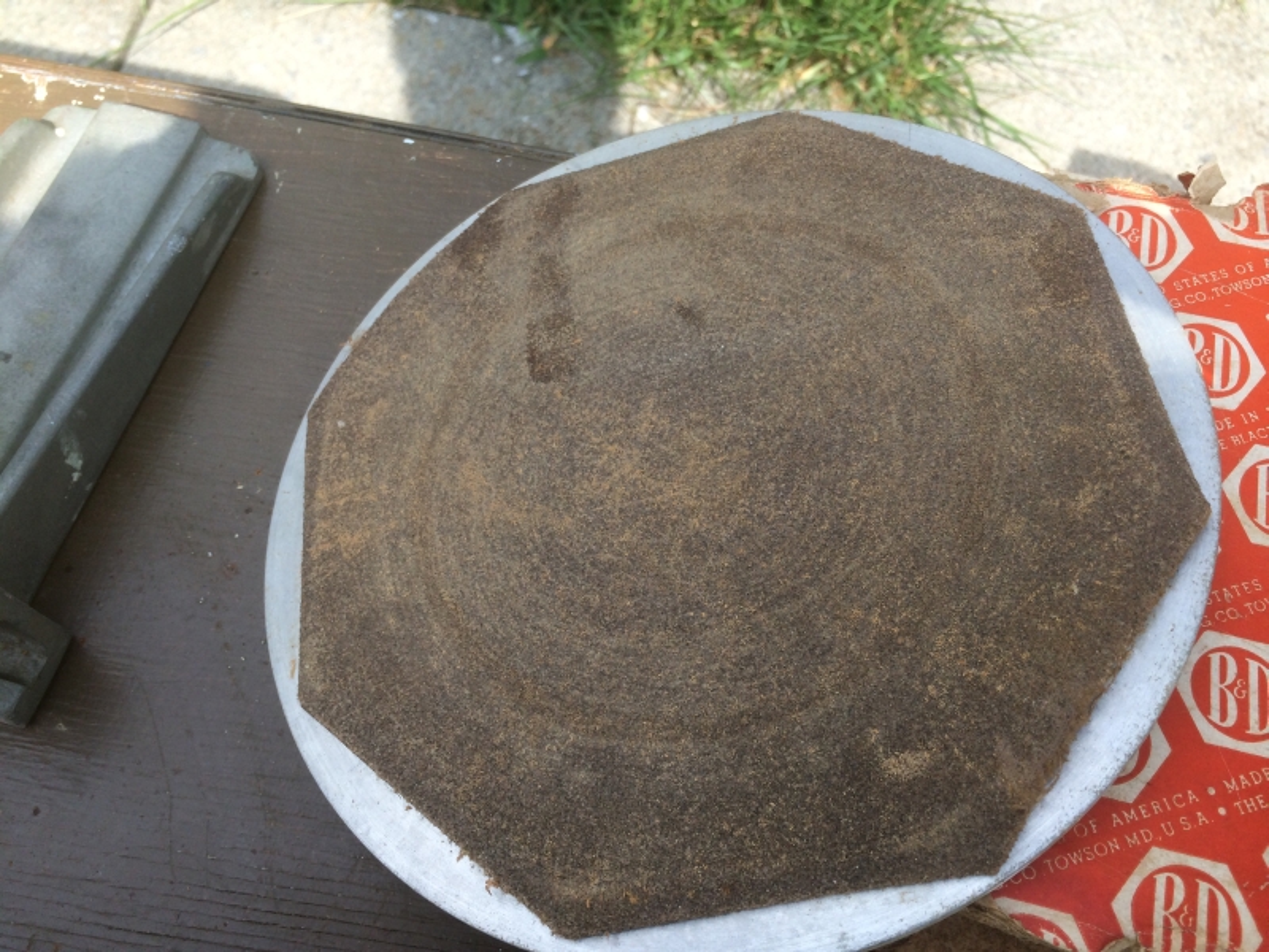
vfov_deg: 46.8
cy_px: 476
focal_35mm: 30
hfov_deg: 60.0
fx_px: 1100
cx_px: 634
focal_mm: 4.12
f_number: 2.2
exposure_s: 1/873
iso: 32
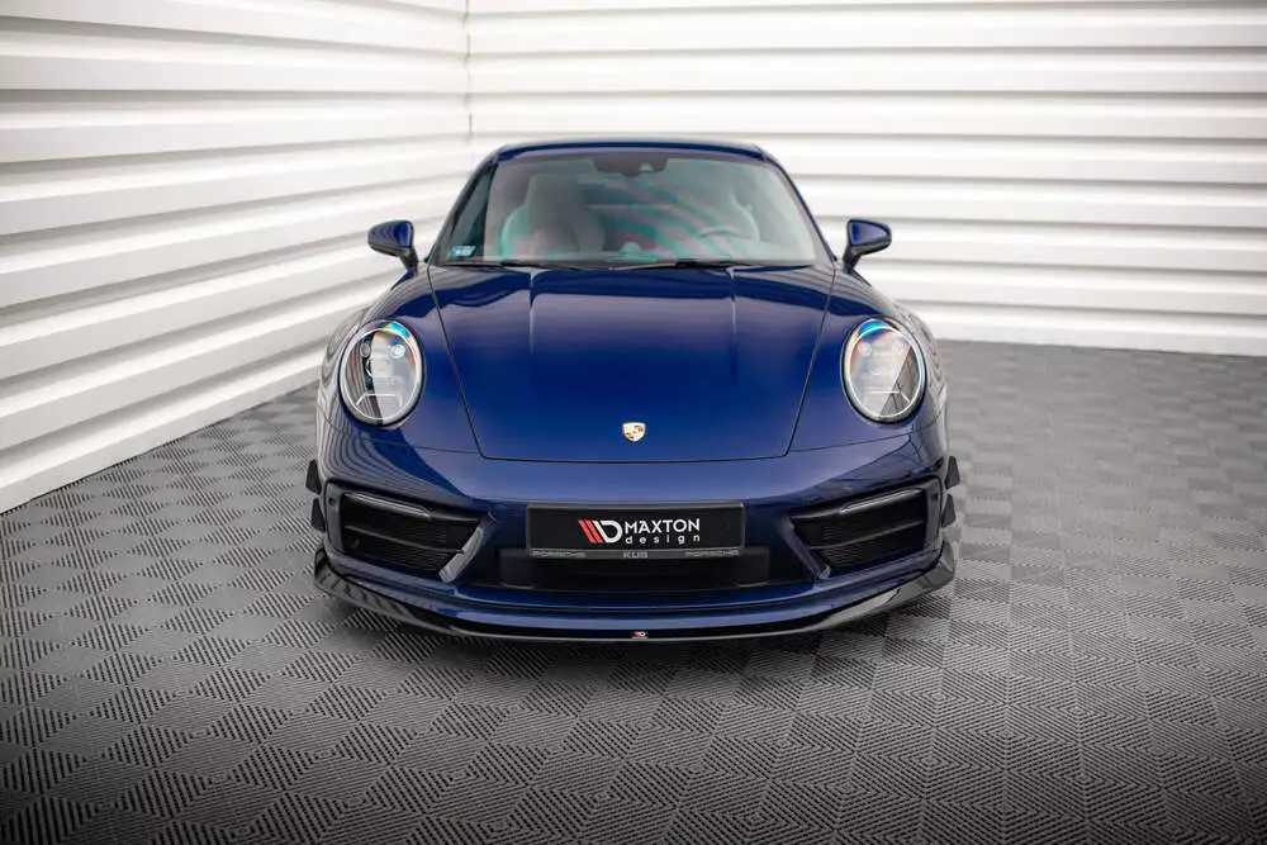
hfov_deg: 52.8
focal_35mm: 36
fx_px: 1277
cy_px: 423
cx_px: 653
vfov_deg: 36.6
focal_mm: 35
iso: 1000
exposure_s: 1/125
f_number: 2.2
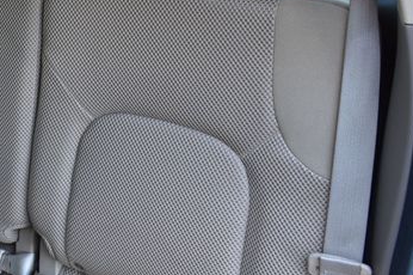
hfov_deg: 38.0
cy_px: 55
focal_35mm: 50
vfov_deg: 26.4
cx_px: 74
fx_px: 573
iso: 400
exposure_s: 1/20
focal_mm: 18
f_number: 6.3
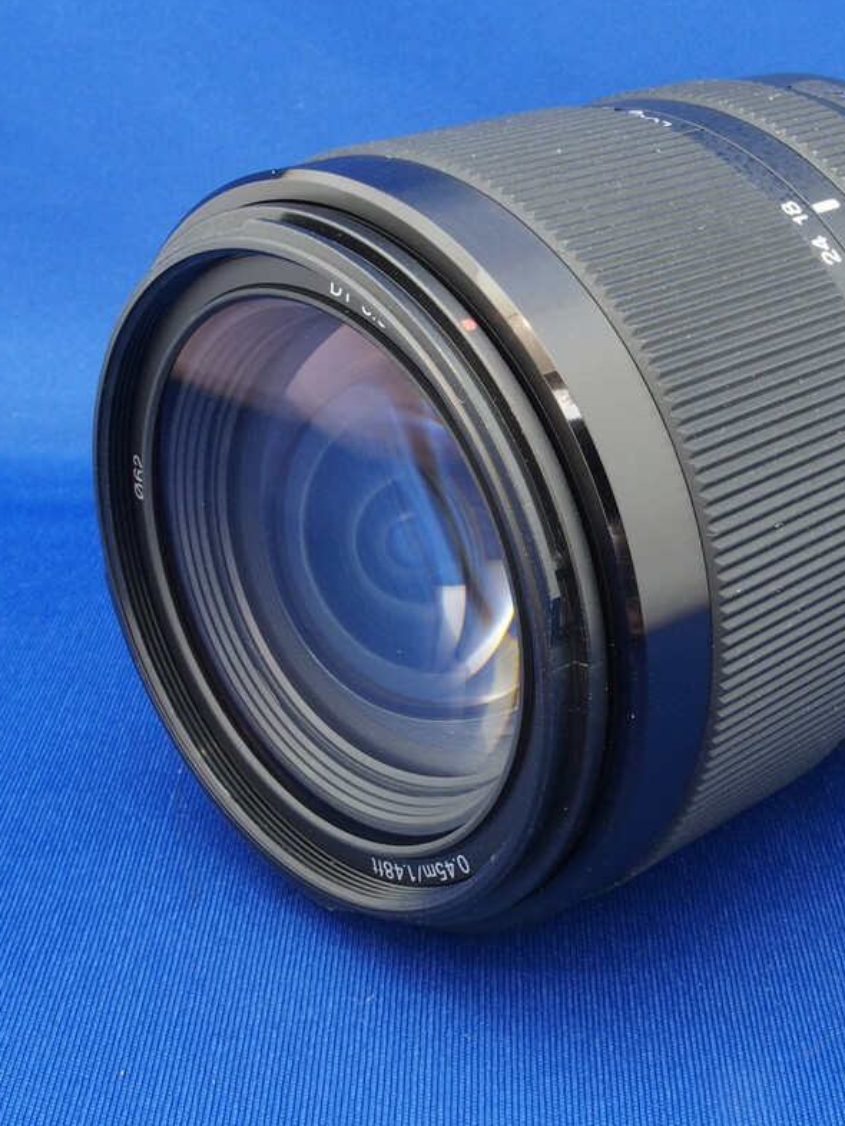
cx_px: 569
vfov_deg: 33.2
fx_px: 1887
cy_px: 501
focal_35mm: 58
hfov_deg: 25.1
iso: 100
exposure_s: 2.5
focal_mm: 8.1
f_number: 8
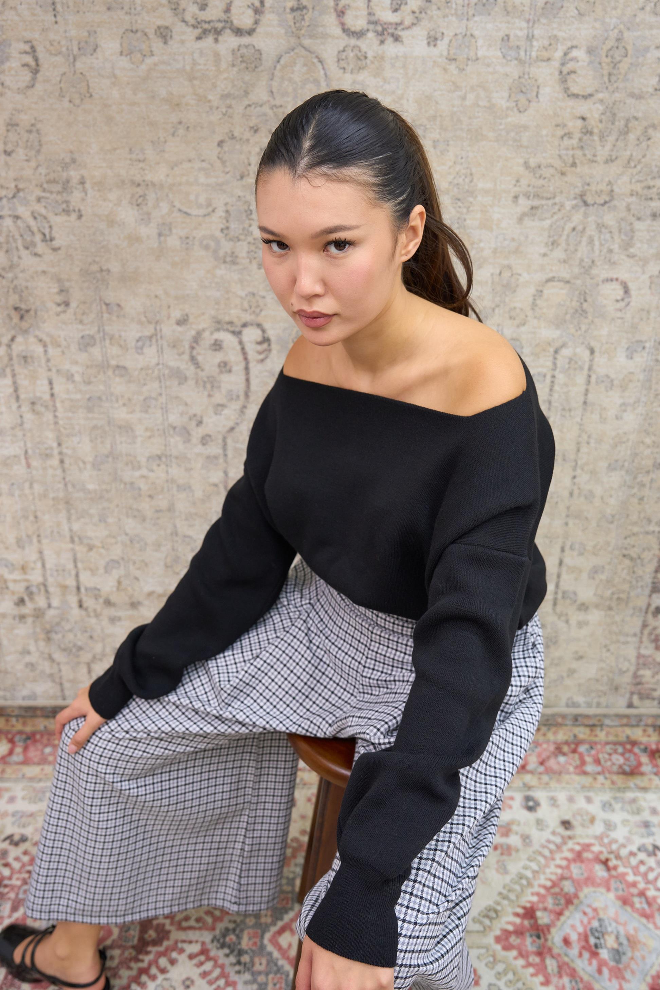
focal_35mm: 33
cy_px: 495
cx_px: 330
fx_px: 908
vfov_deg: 57.2
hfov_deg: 40.0
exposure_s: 1/250
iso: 500
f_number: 5
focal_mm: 33
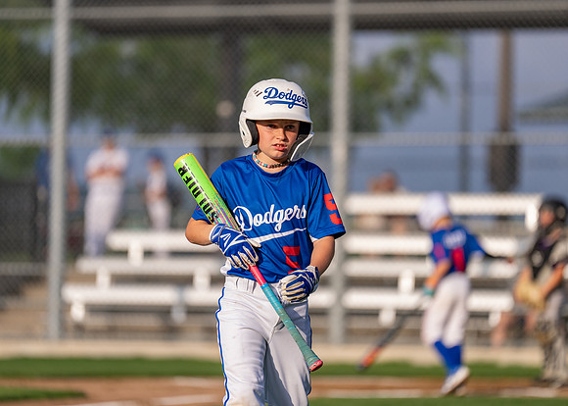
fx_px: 3467
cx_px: 284
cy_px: 203
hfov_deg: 9.4
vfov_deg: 6.7
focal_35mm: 215
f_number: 2.8
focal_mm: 200
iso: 250
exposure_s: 1/2500
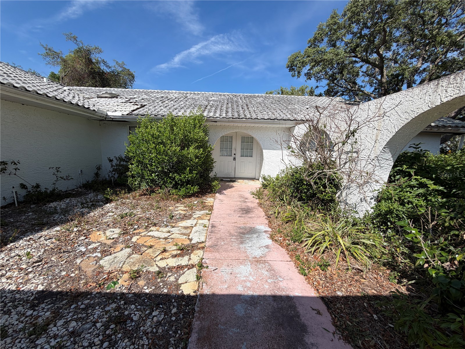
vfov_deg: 85.7
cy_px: 174
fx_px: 188
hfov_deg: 102.1
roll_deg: -1.4
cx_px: 232
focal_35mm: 14
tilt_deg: -7.5
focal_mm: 2.22
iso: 20
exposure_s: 1/1001
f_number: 2.2
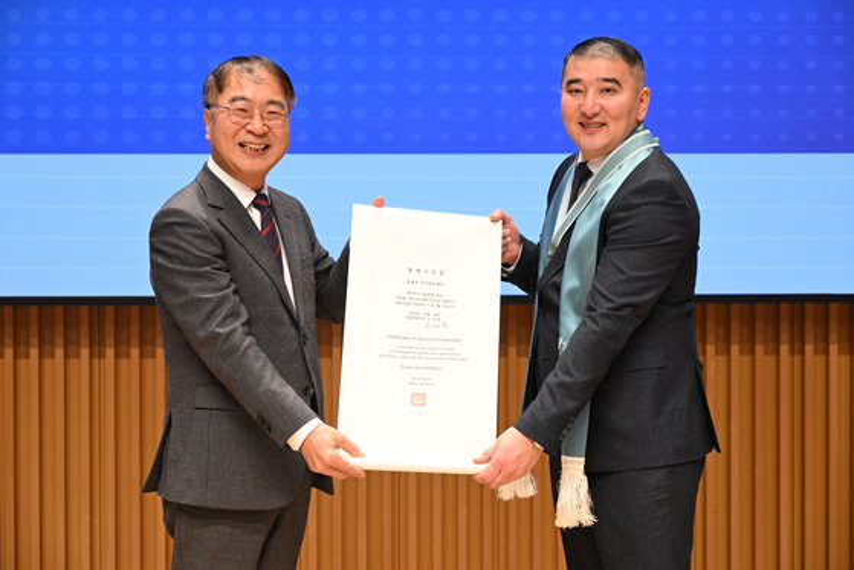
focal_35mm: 76
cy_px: 285
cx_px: 427
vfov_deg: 18.0
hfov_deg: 26.6
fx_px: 1803
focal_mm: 76
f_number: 6
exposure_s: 1/200
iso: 1600
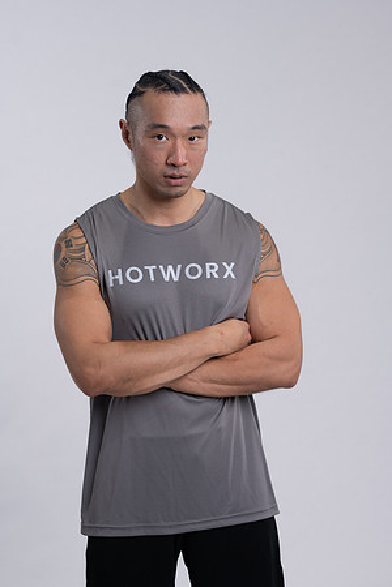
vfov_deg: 23.9
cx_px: 196
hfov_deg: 16.1
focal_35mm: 85
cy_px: 294
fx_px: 1388
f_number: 4
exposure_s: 1/125
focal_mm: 85
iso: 125
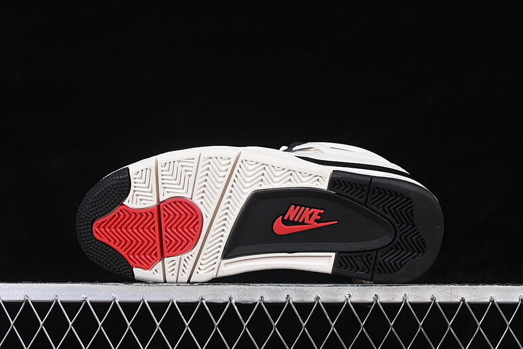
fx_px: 1089
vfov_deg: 18.2
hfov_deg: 27.0
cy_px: 174
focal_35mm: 75
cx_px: 262
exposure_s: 1/80
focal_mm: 50
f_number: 7.1
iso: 160
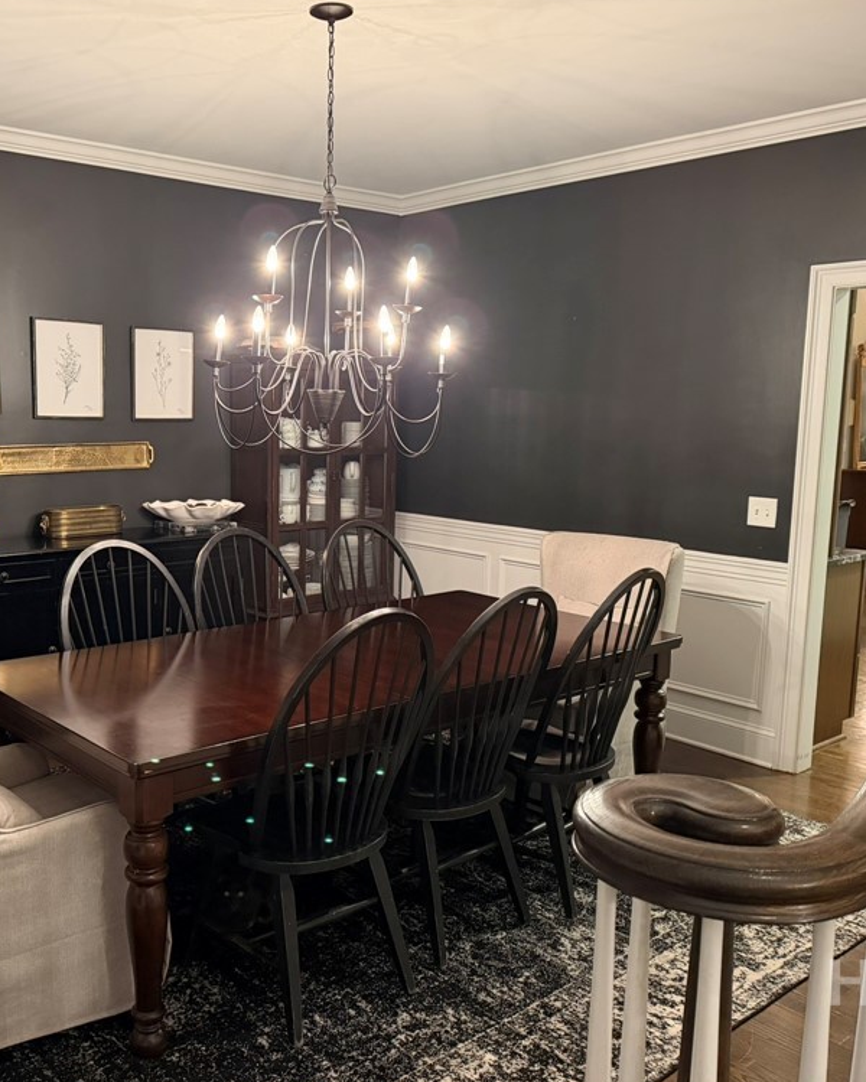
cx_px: 289
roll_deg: -0.4
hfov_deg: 45.1
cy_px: 544
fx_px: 1025
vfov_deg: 55.7
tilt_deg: -8.9
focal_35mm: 32
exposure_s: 1/40
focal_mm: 6.76
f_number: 1.78
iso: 640
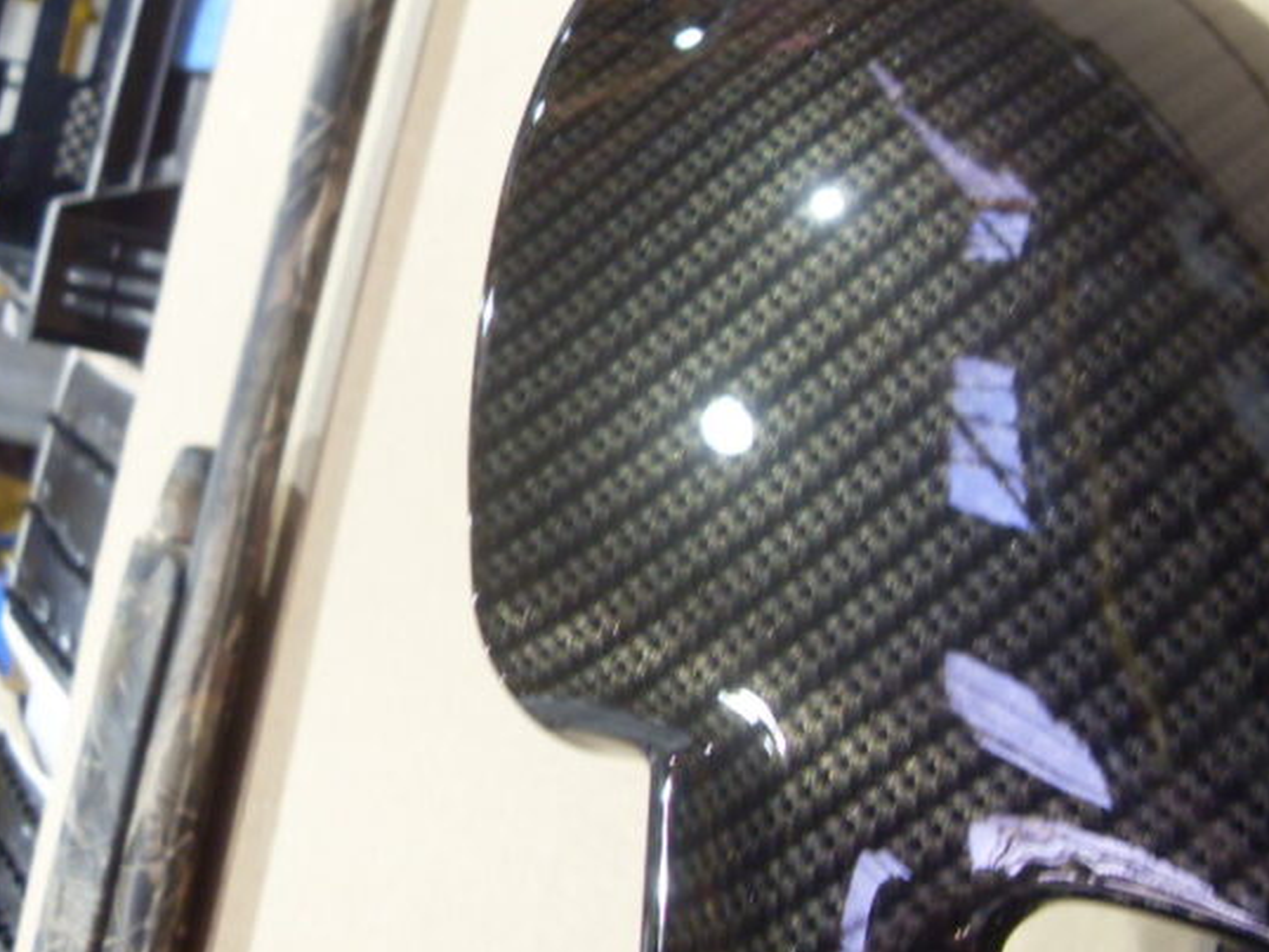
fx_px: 1907
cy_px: 403
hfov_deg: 36.3
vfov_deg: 28.0
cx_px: 877
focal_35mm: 52
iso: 200
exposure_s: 1/10
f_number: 2.8
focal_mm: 6.3
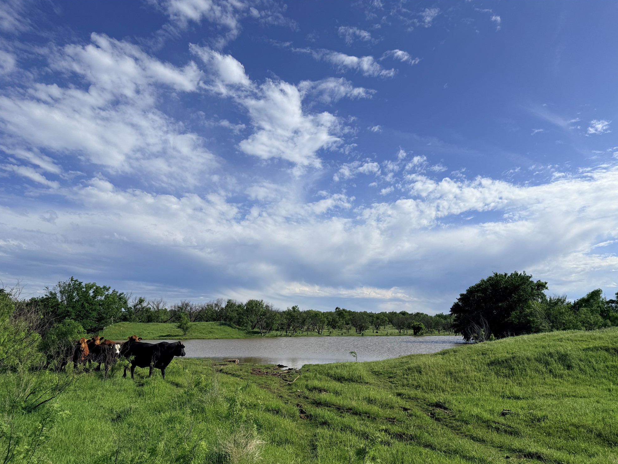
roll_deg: +0.0
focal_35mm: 25
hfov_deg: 69.4
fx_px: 446
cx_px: 319
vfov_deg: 54.9
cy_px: 239
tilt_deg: +10.8
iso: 80
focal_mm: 6.76
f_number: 1.78
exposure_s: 1/10309
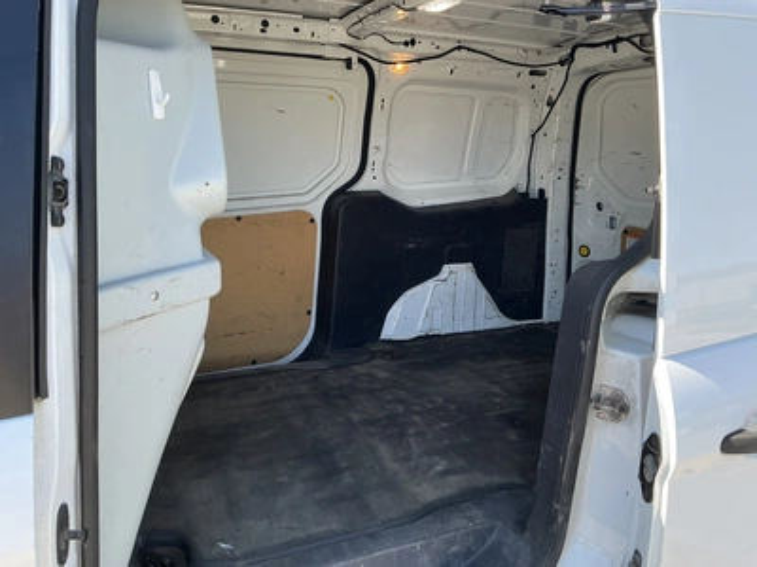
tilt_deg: -10.0
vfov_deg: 49.7
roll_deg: -1.9
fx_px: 612
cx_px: 378
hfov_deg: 63.4
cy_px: 284
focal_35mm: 28
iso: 20
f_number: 1.8
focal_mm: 3
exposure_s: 1/165
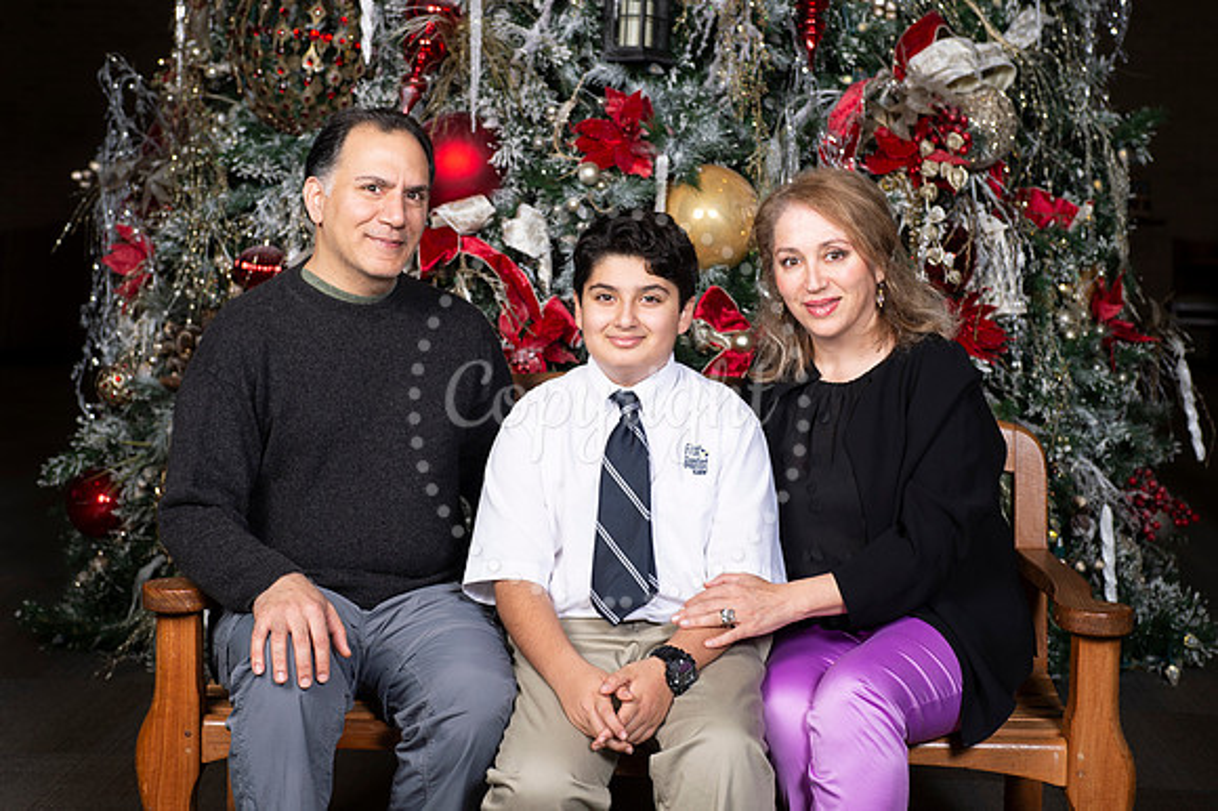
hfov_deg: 33.4
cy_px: 406
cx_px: 609
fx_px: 2029
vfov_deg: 22.6
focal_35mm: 60
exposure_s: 1/125
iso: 160
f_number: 7.1
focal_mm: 60
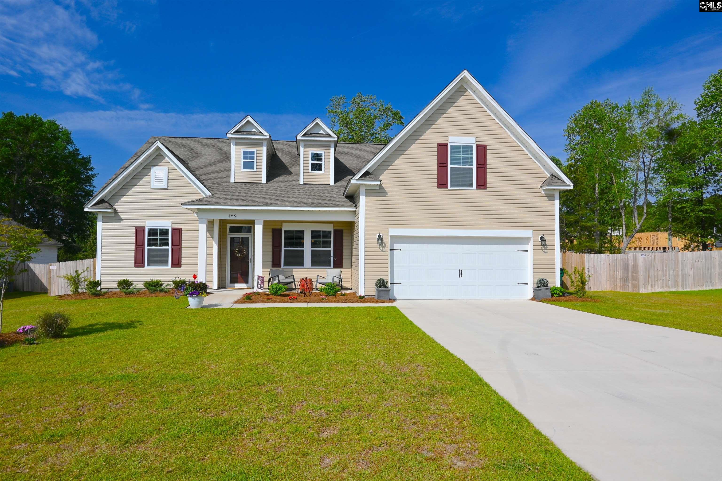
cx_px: 361
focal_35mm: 24
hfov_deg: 73.7
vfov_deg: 53.1
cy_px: 240
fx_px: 481
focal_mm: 16
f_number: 9
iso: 100
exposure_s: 1/640
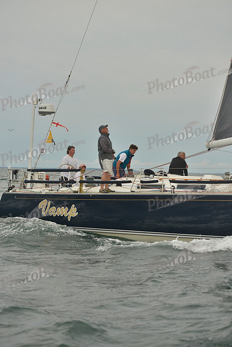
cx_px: 116
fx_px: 918
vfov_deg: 21.5
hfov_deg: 14.4
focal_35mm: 95
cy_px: 174
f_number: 4
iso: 400
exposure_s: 1/1250
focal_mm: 95
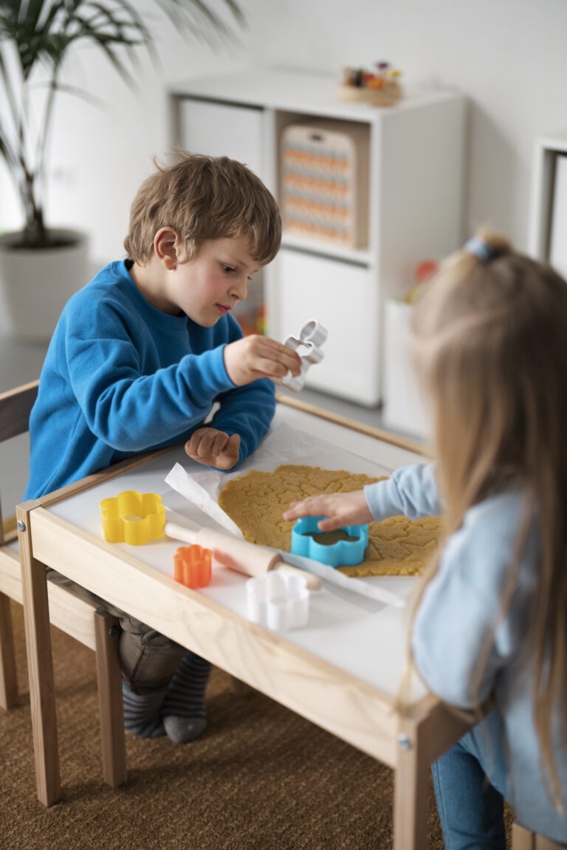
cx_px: 284
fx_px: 1180
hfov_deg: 27.0
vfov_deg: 39.6
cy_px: 425
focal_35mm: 50
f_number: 1.4
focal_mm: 50
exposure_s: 1/250
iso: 200
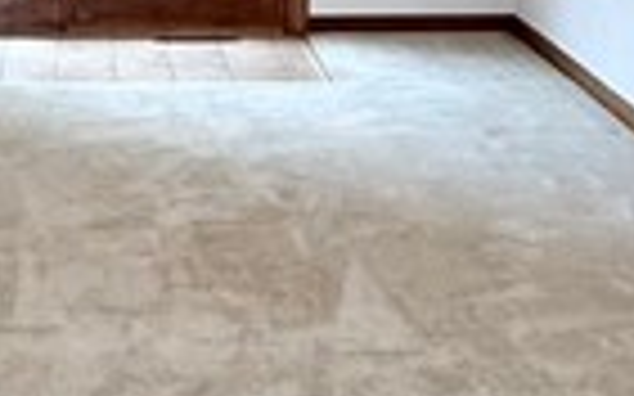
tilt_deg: -10.5
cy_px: 76
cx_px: 139
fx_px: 1865
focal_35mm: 108
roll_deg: -0.9
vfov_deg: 12.1
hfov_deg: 19.1
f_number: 2.2
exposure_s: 1/120
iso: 200
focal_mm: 2.22
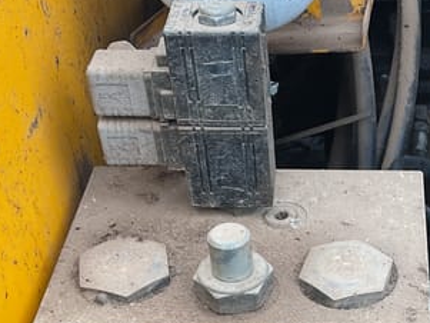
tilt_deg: -46.8
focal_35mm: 74
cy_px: 356
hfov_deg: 25.7
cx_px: 359
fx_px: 920
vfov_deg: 19.1
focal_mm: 3
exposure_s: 1/120
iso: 32
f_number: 1.8
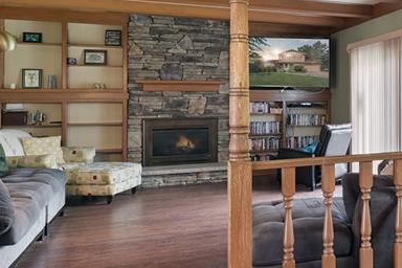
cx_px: 422
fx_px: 447
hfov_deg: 40.8
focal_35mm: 40
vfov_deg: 33.0
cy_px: 81
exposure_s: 1/8
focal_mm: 10
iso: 400
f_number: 8
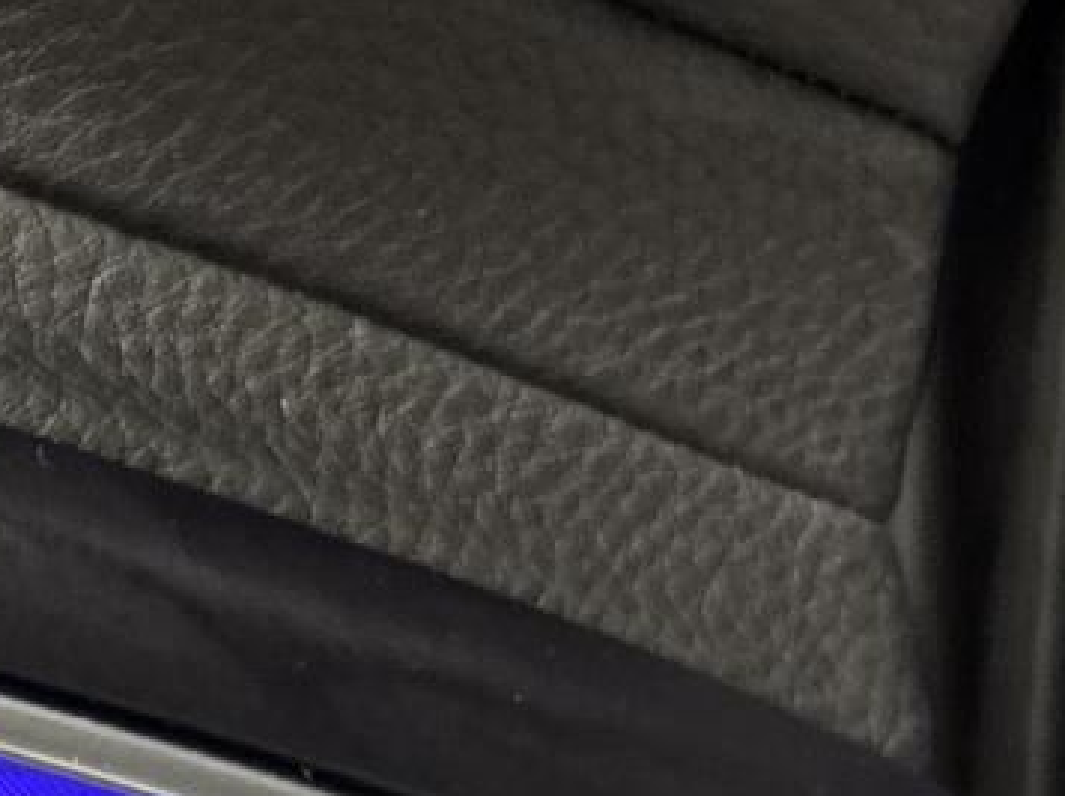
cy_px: 1413
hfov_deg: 17.1
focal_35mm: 105
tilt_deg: -11.4
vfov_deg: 12.8
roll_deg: +4.8
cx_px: -471
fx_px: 3227
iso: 640
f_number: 1.6
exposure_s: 1/31
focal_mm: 5.96
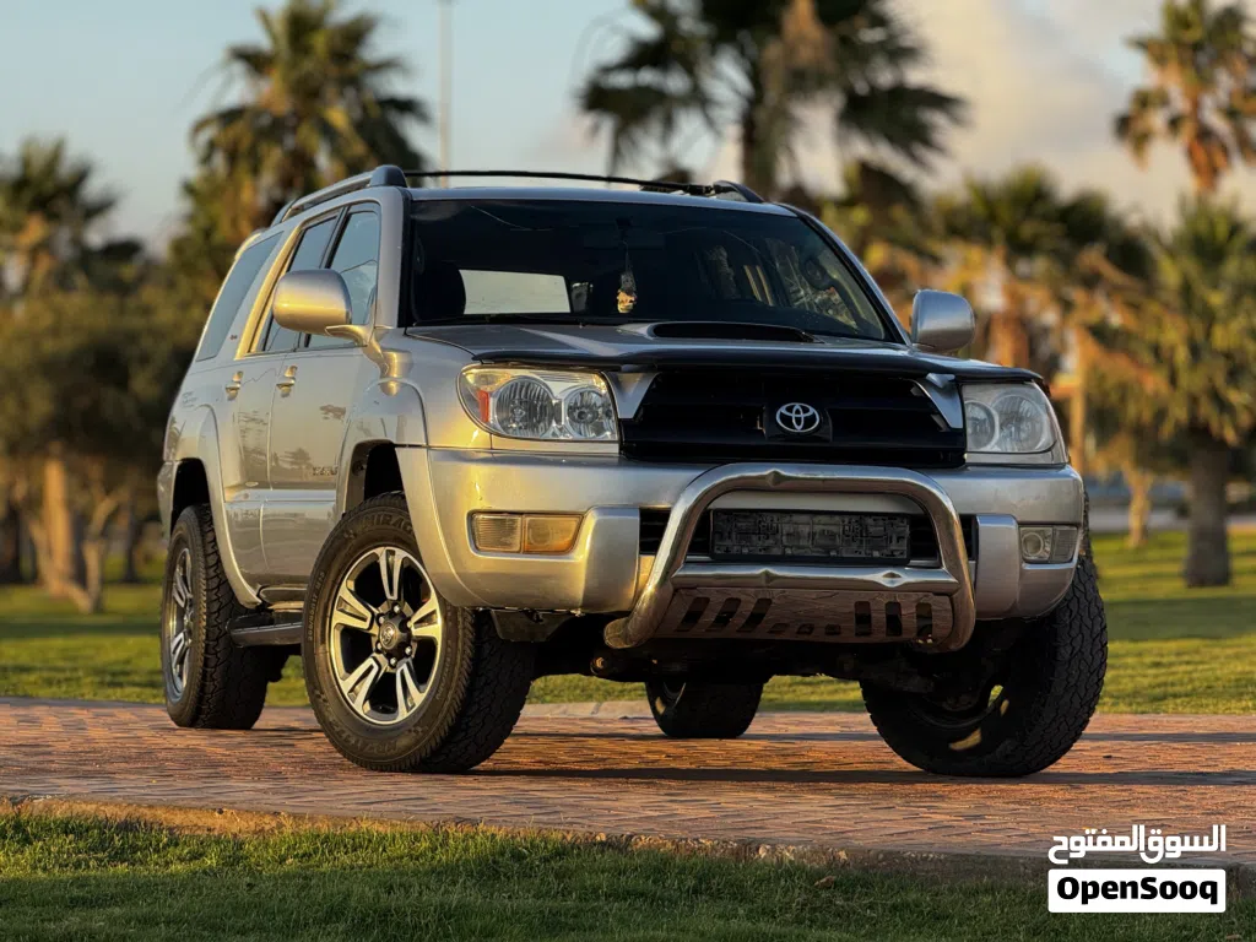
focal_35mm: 120
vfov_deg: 12.3
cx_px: 628
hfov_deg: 16.4
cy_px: 471
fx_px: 4354
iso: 50
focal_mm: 15.66
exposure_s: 1/301
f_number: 2.8
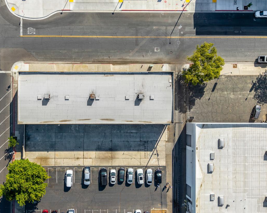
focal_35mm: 34
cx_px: 96
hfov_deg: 52.1
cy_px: 115
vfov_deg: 43.3
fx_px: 269
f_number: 1.8
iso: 190
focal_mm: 8.67
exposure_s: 1/5000
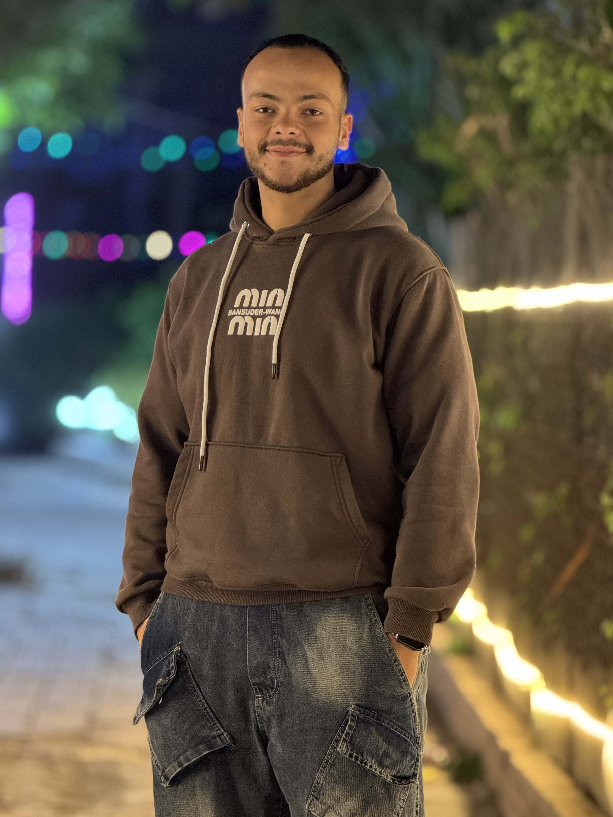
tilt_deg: +0.0
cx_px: 307
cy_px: 407
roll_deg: -0.2
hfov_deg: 12.2
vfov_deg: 16.3
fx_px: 2857
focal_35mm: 121
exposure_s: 1/33
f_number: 2.8
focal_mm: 15.66
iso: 500
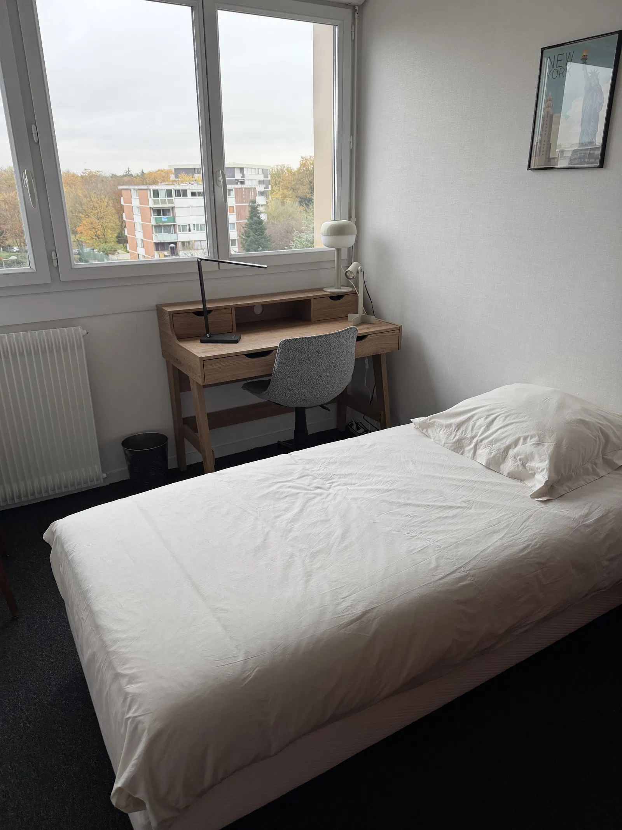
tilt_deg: -21.5
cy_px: 415
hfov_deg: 56.8
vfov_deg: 71.6
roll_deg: +1.3
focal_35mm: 24
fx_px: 575
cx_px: 311
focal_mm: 6.76
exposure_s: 1/121
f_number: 1.78
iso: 125
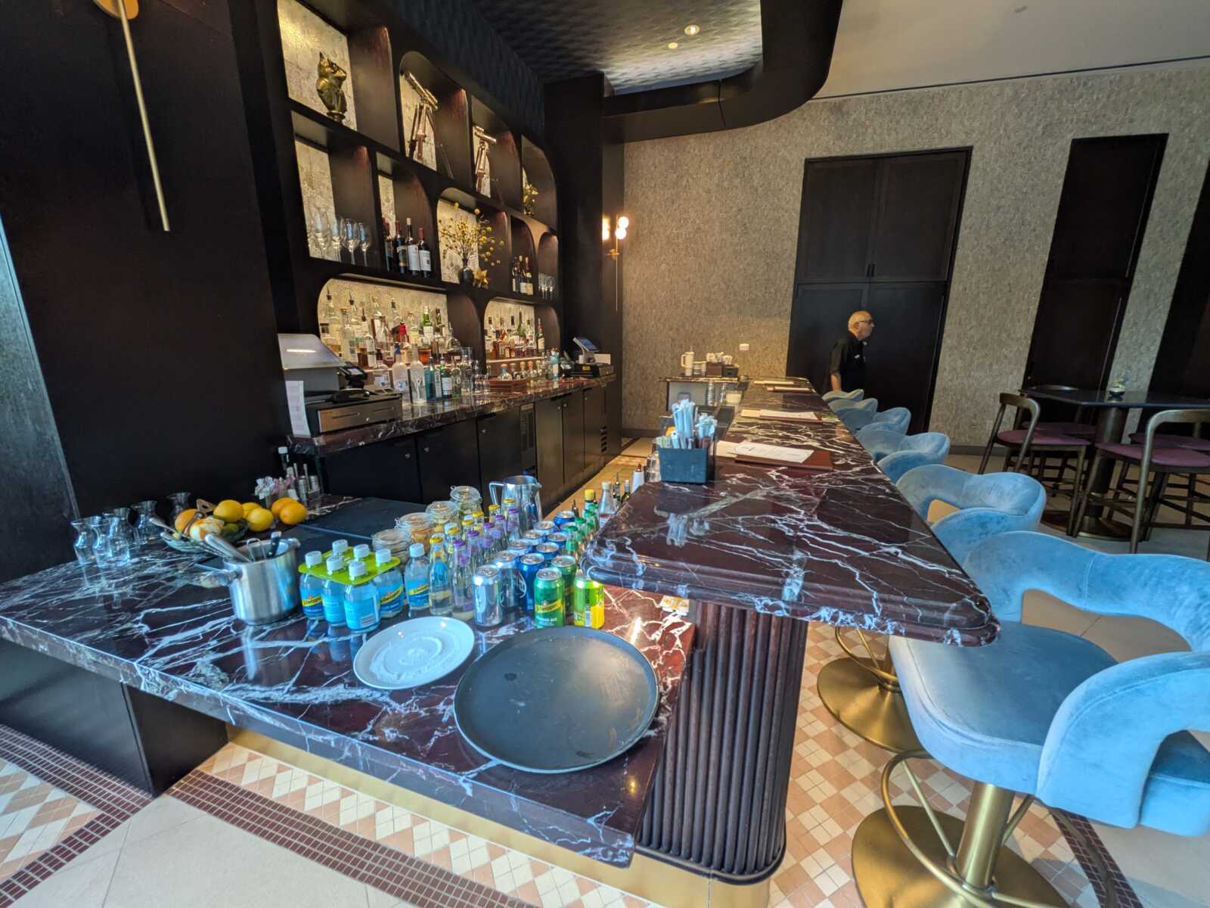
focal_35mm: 14
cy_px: 454
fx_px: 489
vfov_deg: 85.7
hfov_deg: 102.1
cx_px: 605
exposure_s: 1/30
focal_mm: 1.83
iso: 107
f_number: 2.2
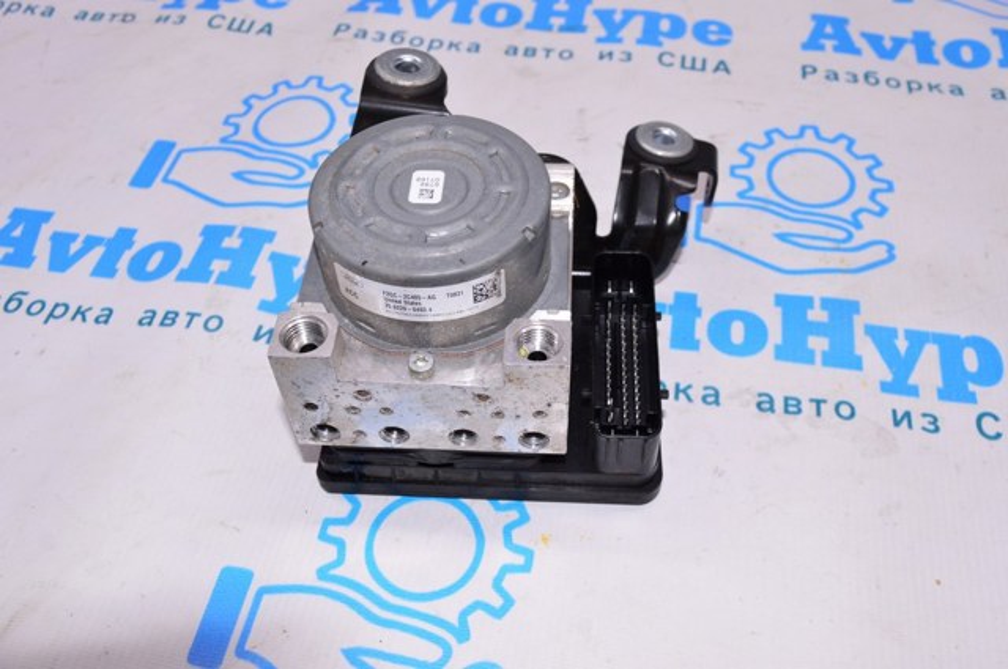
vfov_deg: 38.3
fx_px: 965
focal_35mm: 34
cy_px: 334
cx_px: 504
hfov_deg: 55.2
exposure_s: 1/200
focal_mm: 23
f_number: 8
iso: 1600
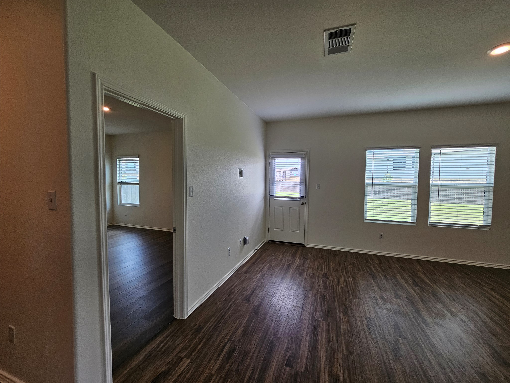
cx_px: 255
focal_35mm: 13
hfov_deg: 106.2
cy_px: 192
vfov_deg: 89.9
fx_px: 192
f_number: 2.2
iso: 64
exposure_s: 1/120
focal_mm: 2.2
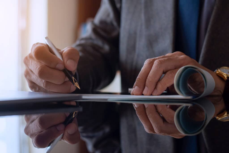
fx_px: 477
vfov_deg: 18.2
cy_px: 76
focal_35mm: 75
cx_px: 114
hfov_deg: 27.0
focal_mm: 50
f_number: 2.8
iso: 160
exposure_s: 1/50
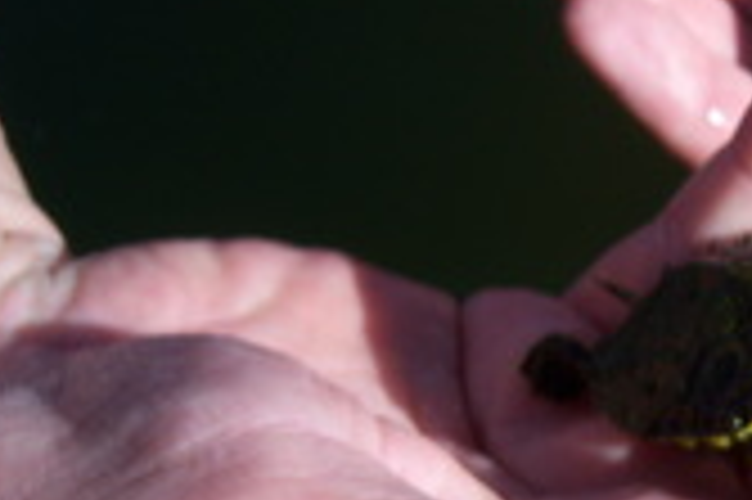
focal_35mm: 82
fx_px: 1711
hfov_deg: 23.7
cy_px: 410
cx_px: 754
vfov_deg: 16.5
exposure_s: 1/500
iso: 80
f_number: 4.8
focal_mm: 7.5
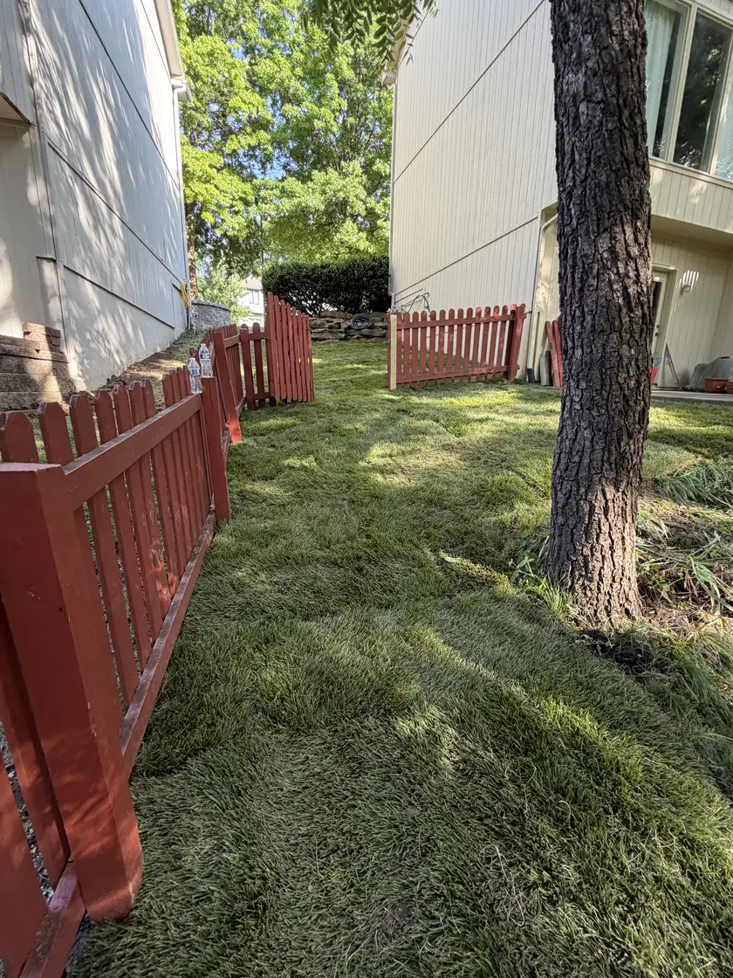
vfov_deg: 98.2
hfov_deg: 81.6
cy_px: 493
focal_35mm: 15
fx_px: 424
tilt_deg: -13.2
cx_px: 390
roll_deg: -1.0
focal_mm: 2.22
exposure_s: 1/121
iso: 80
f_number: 2.2
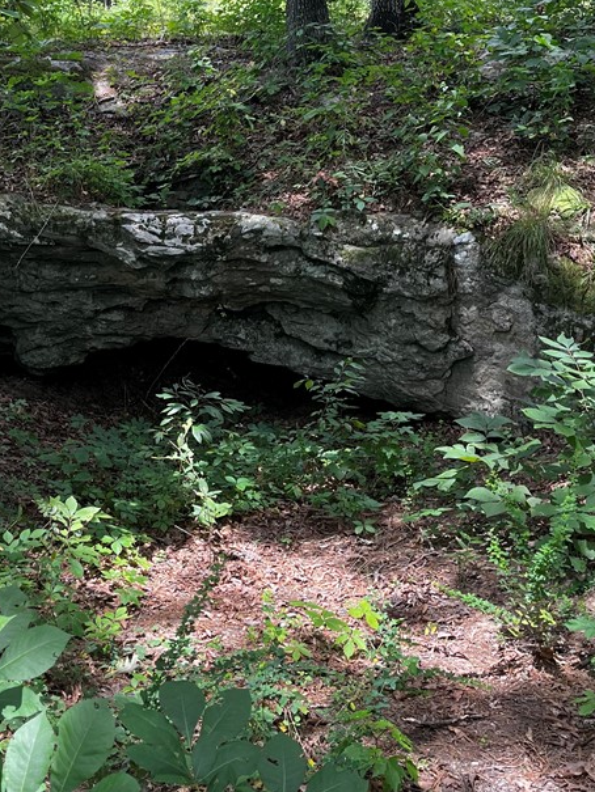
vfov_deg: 42.2
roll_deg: +1.6
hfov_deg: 32.0
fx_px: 1008
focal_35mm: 44
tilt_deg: -17.9
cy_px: 250
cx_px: 114
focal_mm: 5.1
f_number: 1.6
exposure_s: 1/315
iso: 50
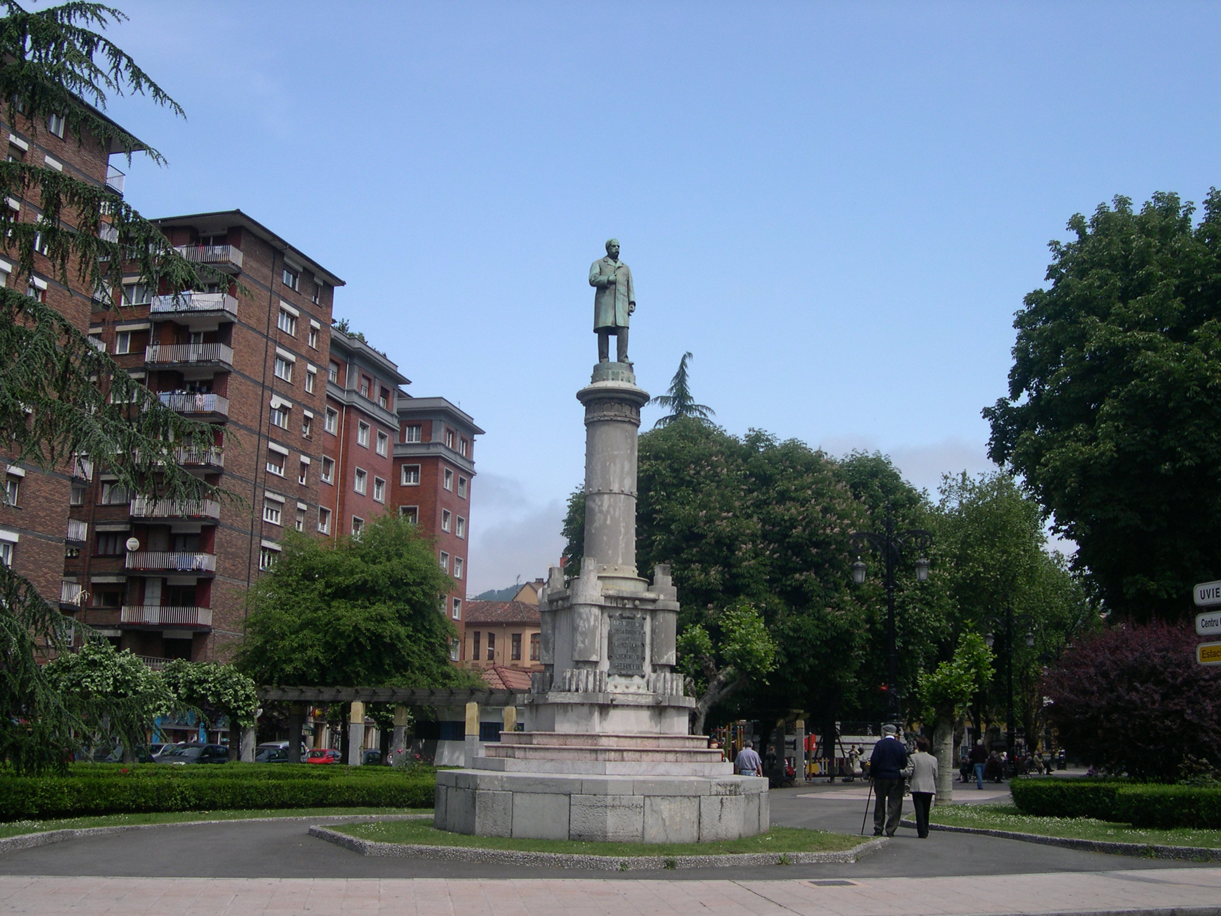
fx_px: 1340
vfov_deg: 37.7
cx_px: 610
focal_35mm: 38
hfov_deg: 49.0
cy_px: 458
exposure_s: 1/189
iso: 100
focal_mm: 8
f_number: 7.6
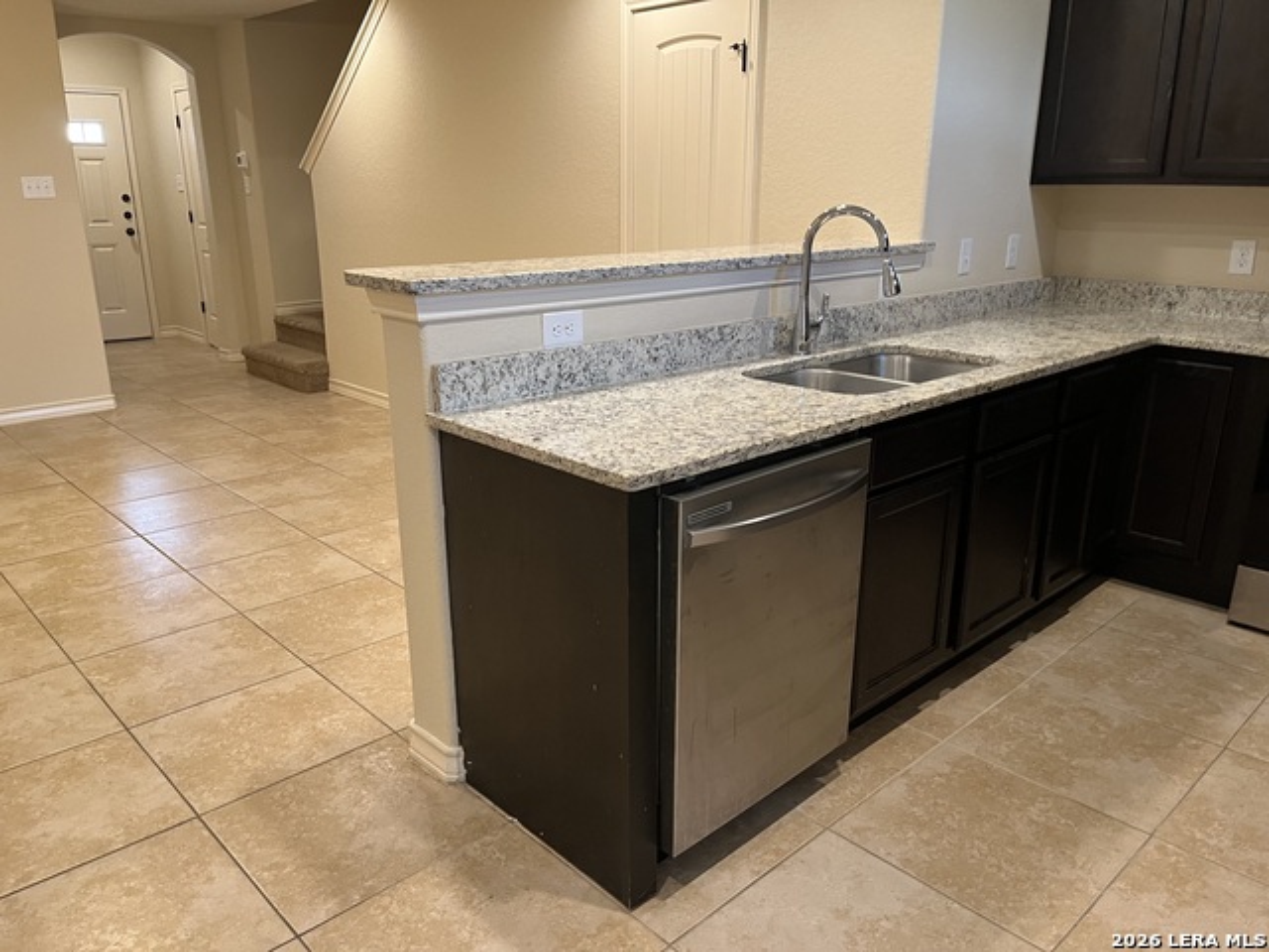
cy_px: 476
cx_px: 634
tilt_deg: -17.1
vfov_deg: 53.1
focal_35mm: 26
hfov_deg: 67.3
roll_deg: +2.1
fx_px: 953
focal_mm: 5.1
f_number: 1.6
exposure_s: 1/60
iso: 125
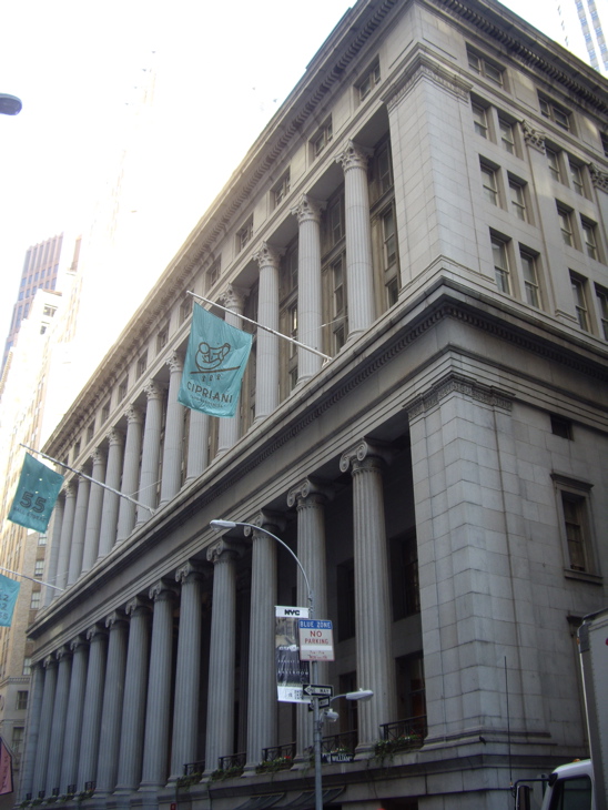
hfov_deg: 37.7
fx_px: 889
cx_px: 304
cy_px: 405
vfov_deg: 49.0
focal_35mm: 38
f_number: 2.8
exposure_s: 1/50
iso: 100
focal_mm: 7.9
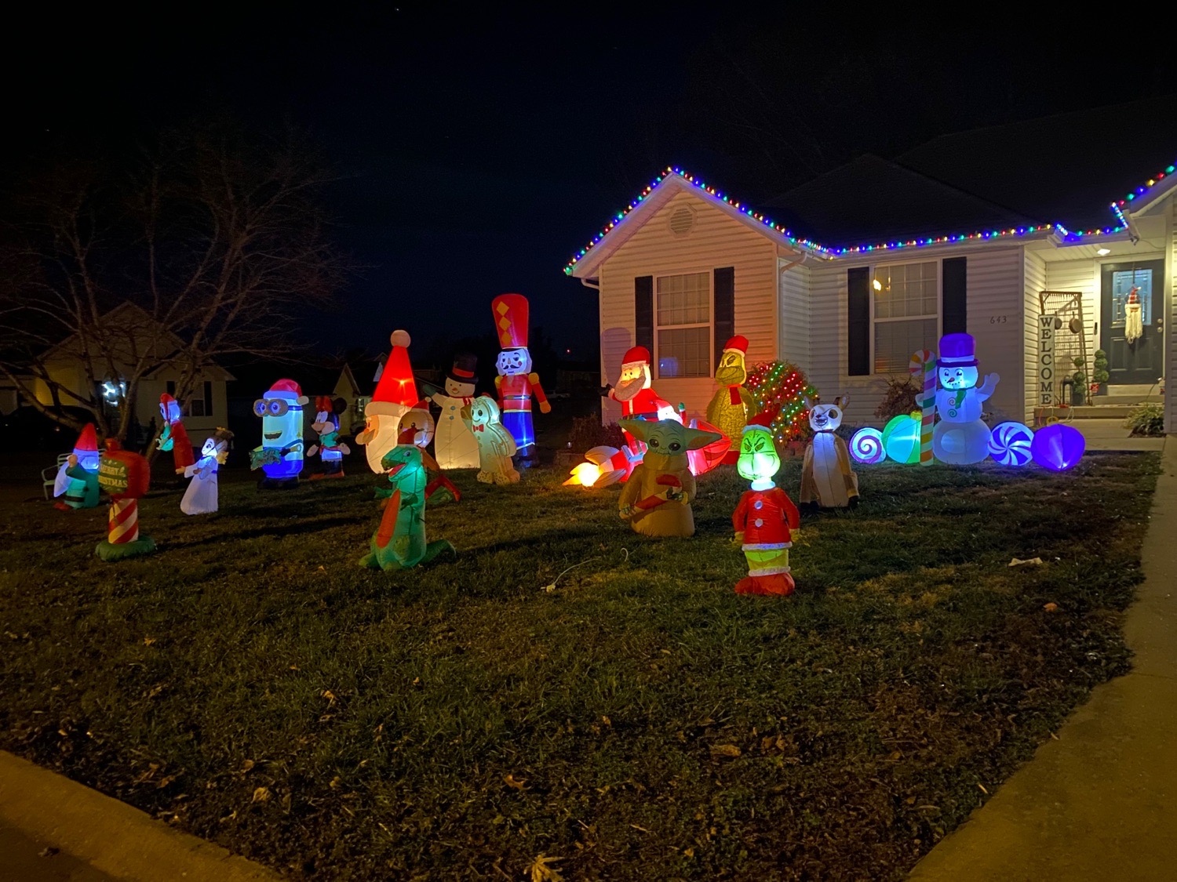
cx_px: 588
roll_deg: +0.7
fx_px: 884
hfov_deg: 67.3
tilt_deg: -1.6
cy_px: 441
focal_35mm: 26
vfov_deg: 53.1
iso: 800
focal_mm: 4.25
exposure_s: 1/8
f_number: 1.8
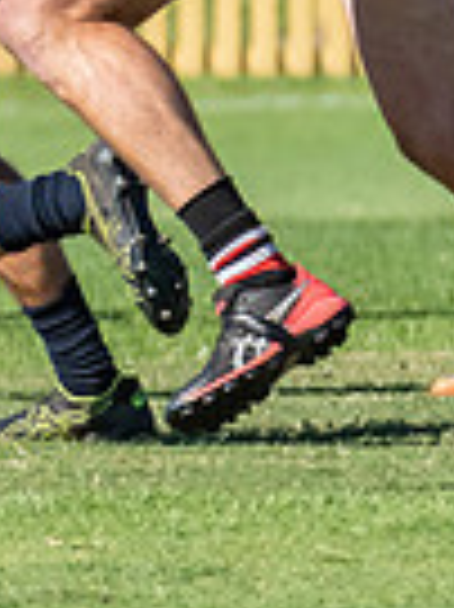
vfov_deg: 0.8
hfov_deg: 0.6
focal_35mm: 2586
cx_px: -700
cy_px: -49
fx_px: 45293
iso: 800
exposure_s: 1/2500
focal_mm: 360
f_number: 10
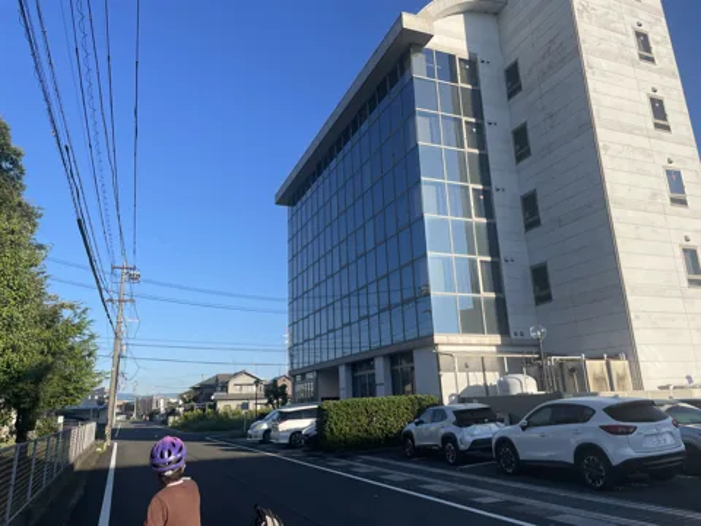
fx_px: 527
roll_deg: +3.0
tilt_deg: +18.2
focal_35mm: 26
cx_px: 350
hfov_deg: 67.3
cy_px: 263
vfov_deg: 53.1
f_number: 1.6
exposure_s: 1/2817
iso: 32
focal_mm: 4.2
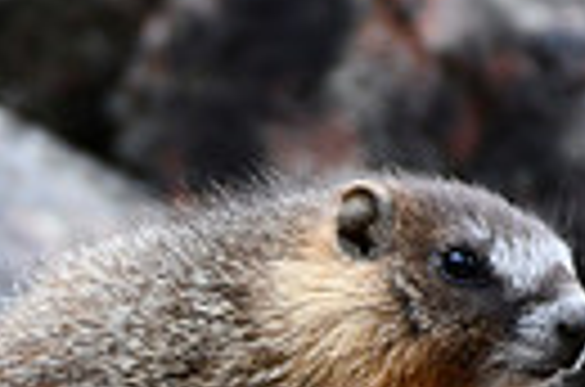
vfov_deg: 0.4
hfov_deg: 0.6
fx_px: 54402
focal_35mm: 3356
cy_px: 547
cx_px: 148
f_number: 5.6
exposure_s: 1/400
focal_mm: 500
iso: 800
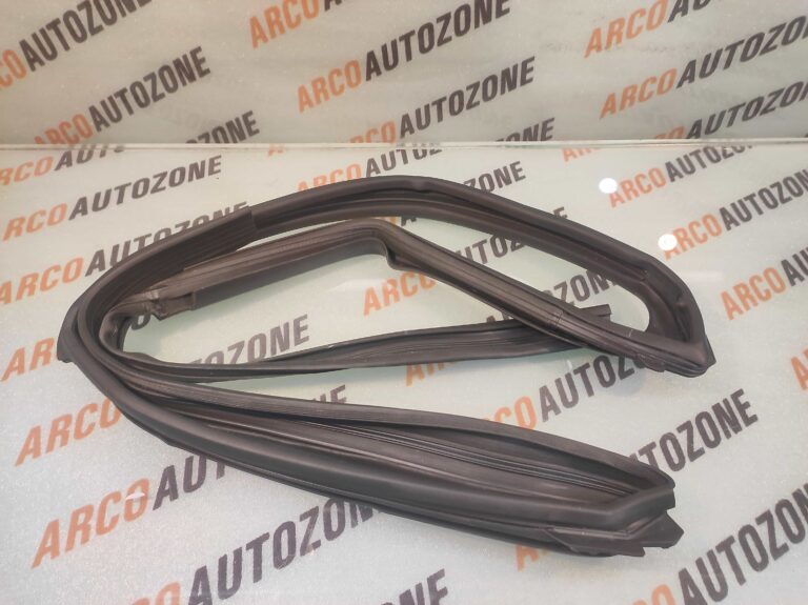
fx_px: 397
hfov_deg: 91.1
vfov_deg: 74.7
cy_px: 302
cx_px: 404
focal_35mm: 17
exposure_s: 1/33
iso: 209
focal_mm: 4.74
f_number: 1.79
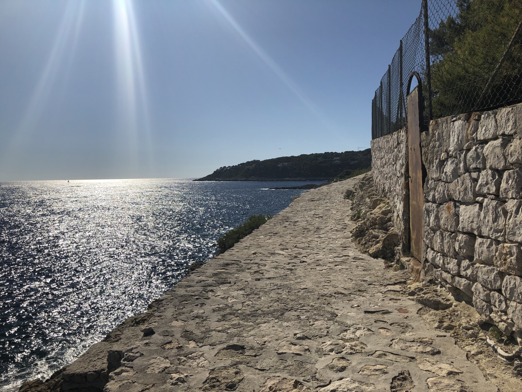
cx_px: 261
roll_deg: -0.6
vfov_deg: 49.7
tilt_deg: -3.7
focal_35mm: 28
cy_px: 196
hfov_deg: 63.4
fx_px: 422
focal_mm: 3.99
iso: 25
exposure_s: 1/9615
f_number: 1.8
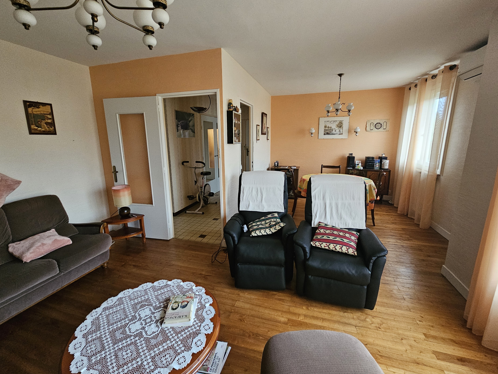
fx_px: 201
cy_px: 183
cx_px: 243
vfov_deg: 85.7
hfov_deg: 102.0
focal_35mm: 14
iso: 640
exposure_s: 1/33
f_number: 2.2
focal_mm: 2.2
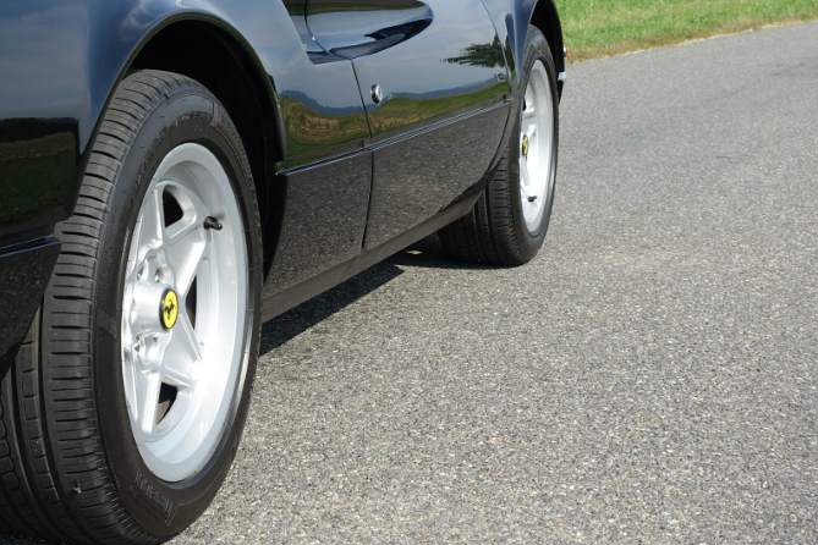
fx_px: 1681
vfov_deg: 18.2
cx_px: 136
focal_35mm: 74
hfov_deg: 26.7
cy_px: 98
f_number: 4
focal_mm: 15.94
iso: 125
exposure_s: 1/800
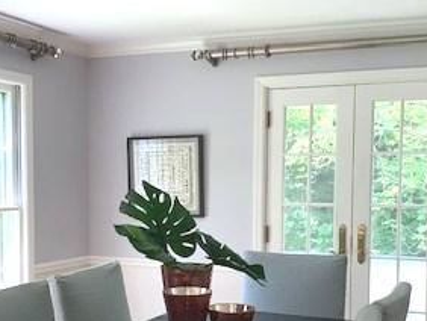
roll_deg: +0.0
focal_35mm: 59
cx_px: 188
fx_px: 728
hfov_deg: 32.6
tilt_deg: -3.9
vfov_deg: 24.6
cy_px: 230
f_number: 1.8
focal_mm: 4.25
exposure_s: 1/113
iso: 50
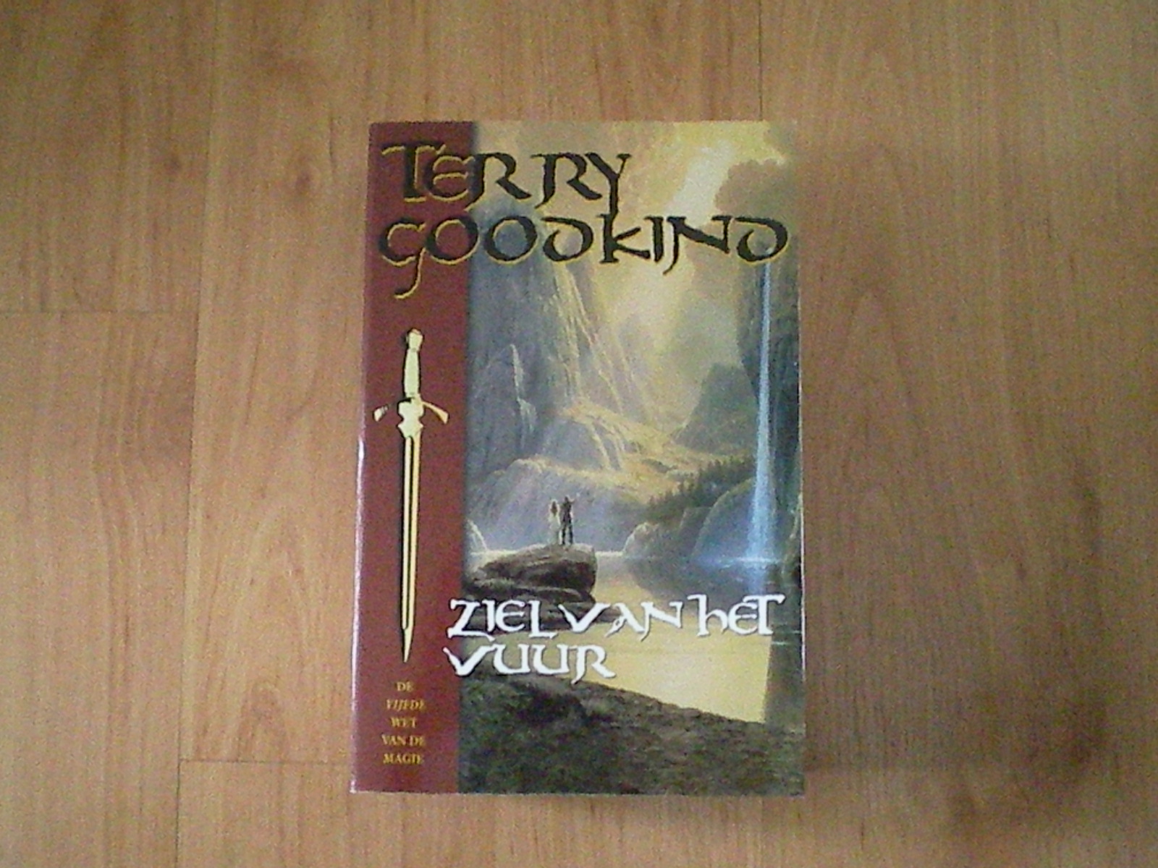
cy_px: 434
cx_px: 579
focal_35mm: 38
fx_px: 1271
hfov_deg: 49.0
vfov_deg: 37.7
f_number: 3.1
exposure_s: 1/50
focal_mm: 6.3
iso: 2214
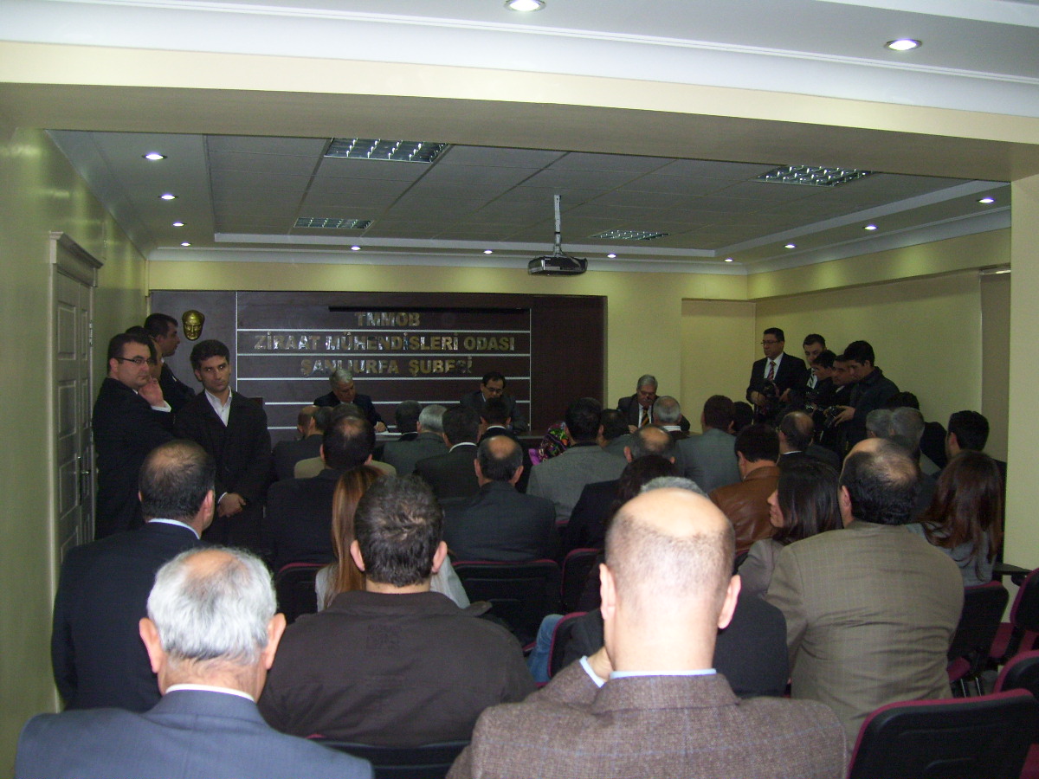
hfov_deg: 51.4
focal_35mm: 36
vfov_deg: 39.7
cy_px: 390
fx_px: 1081
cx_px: 520
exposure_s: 1/60
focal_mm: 6
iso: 200
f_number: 2.7
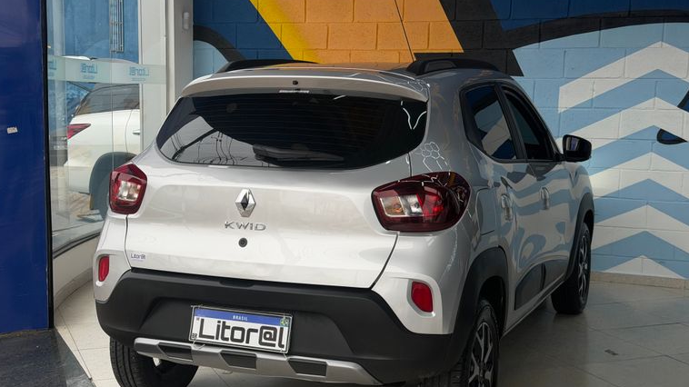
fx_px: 968
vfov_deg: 22.6
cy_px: 237
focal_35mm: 53
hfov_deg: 39.2
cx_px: 342
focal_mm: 6.76
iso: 64
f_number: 1.78
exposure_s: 1/657
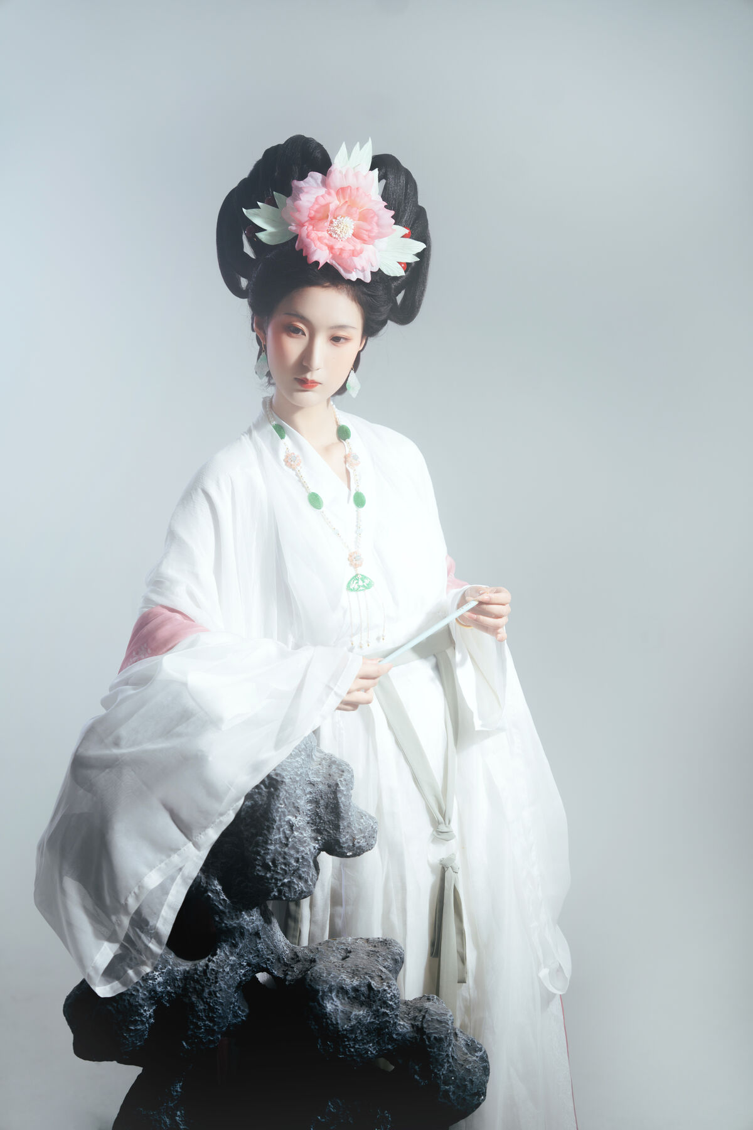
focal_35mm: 67
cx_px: 376
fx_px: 2102
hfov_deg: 20.3
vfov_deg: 30.1
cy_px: 565
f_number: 2.8
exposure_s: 1/200
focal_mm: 67
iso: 100
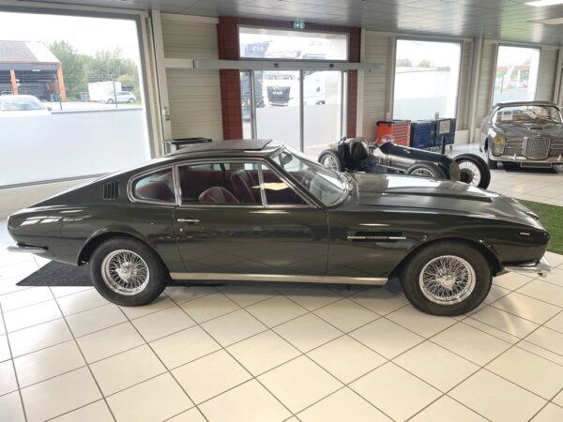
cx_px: 282
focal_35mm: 26
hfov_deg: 67.3
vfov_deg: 53.1
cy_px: 211
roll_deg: +1.8
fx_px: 423
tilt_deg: -14.5
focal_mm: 4.2
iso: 64
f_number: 1.6
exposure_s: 1/100
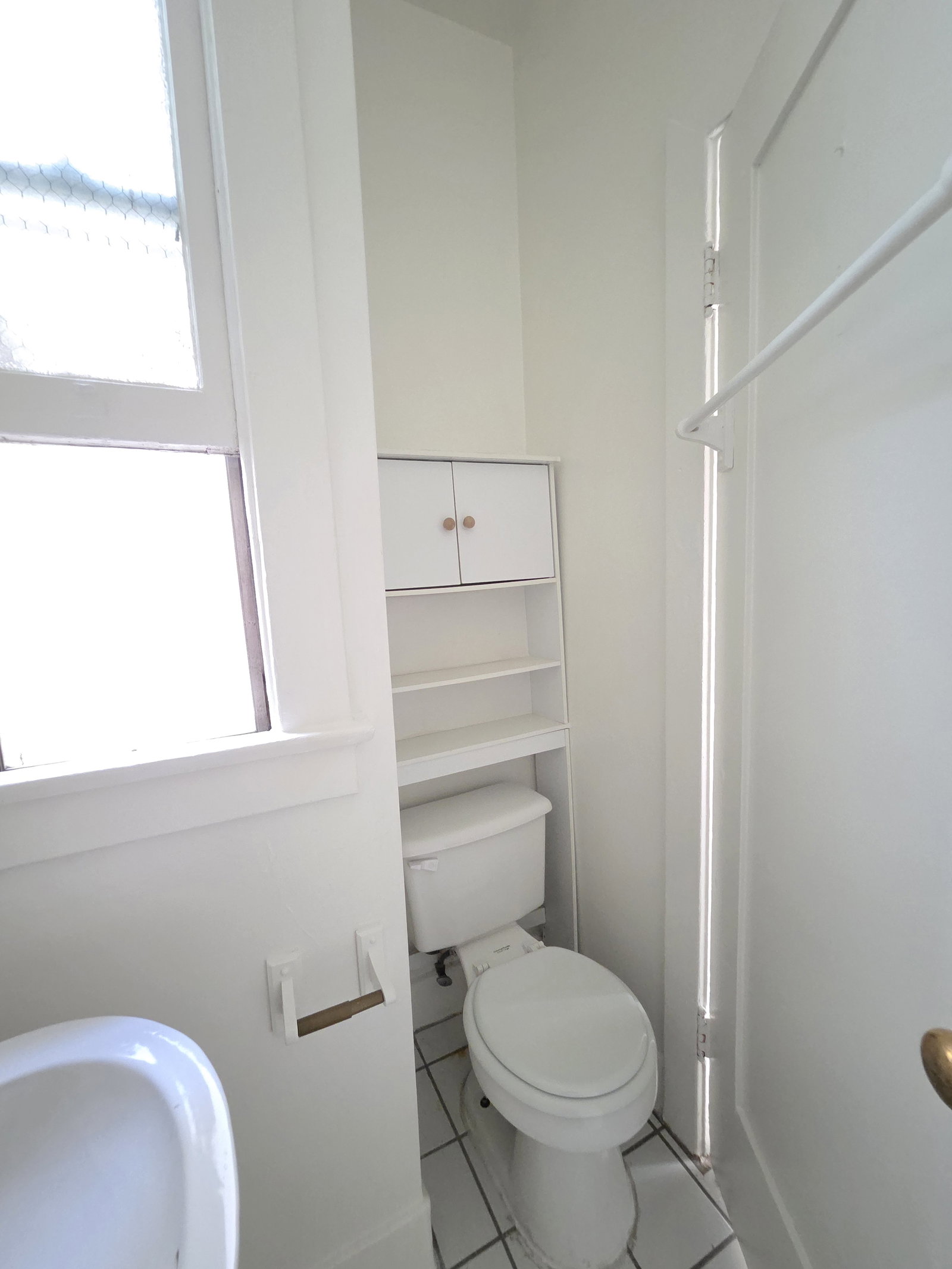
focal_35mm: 13
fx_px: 477
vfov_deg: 106.2
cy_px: 634
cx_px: 476
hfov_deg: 89.9
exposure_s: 1/24
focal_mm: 2.2
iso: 4000
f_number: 2.2
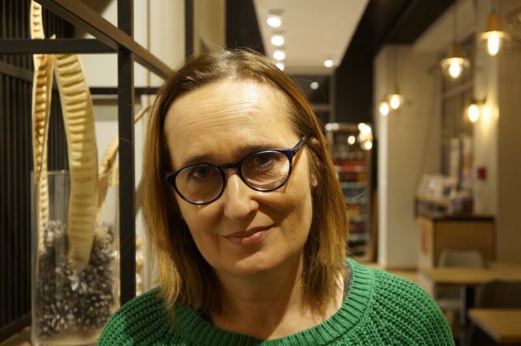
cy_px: 173
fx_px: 694
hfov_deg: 41.2
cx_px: 260
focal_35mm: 48
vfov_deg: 28.0
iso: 1000
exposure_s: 1/60
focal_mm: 32
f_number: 4
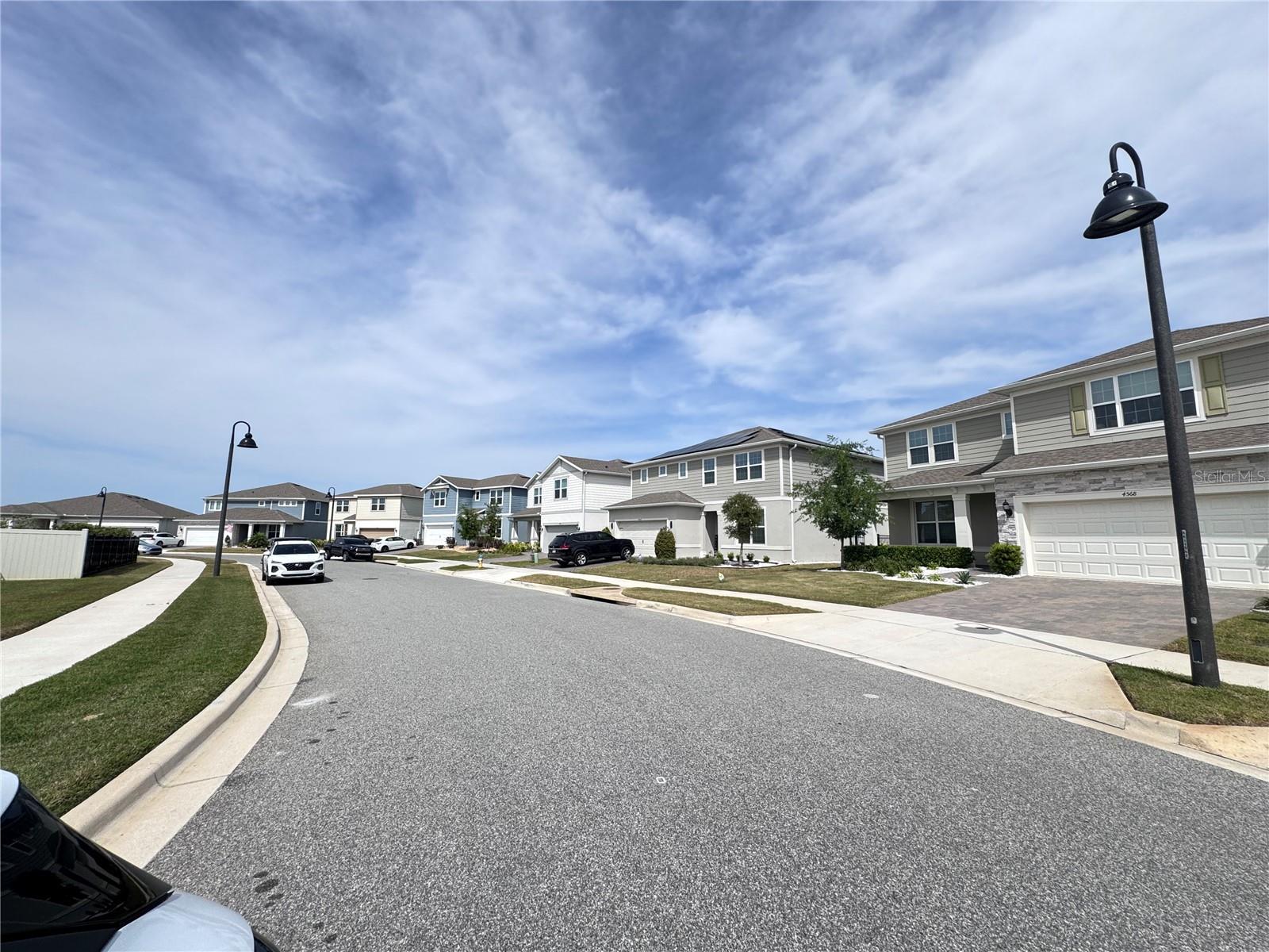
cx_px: 634
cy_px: 476
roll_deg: -0.5
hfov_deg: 102.1
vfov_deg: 85.7
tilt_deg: +6.7
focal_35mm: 14
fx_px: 513
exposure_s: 1/2146
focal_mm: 2.22
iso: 50
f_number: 2.2
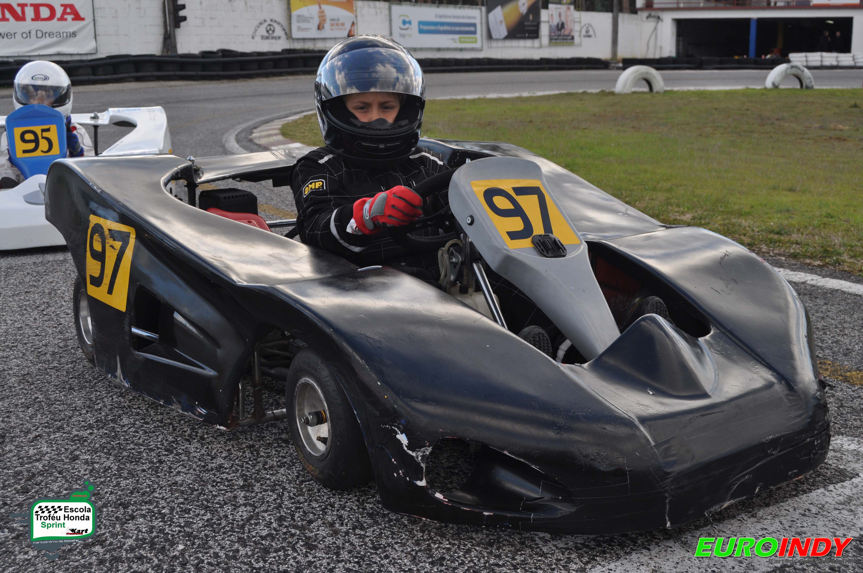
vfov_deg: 31.8
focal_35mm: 42
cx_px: 432
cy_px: 286
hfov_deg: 46.4
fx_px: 1006
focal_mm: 28
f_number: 7.1
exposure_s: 1/200
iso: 200
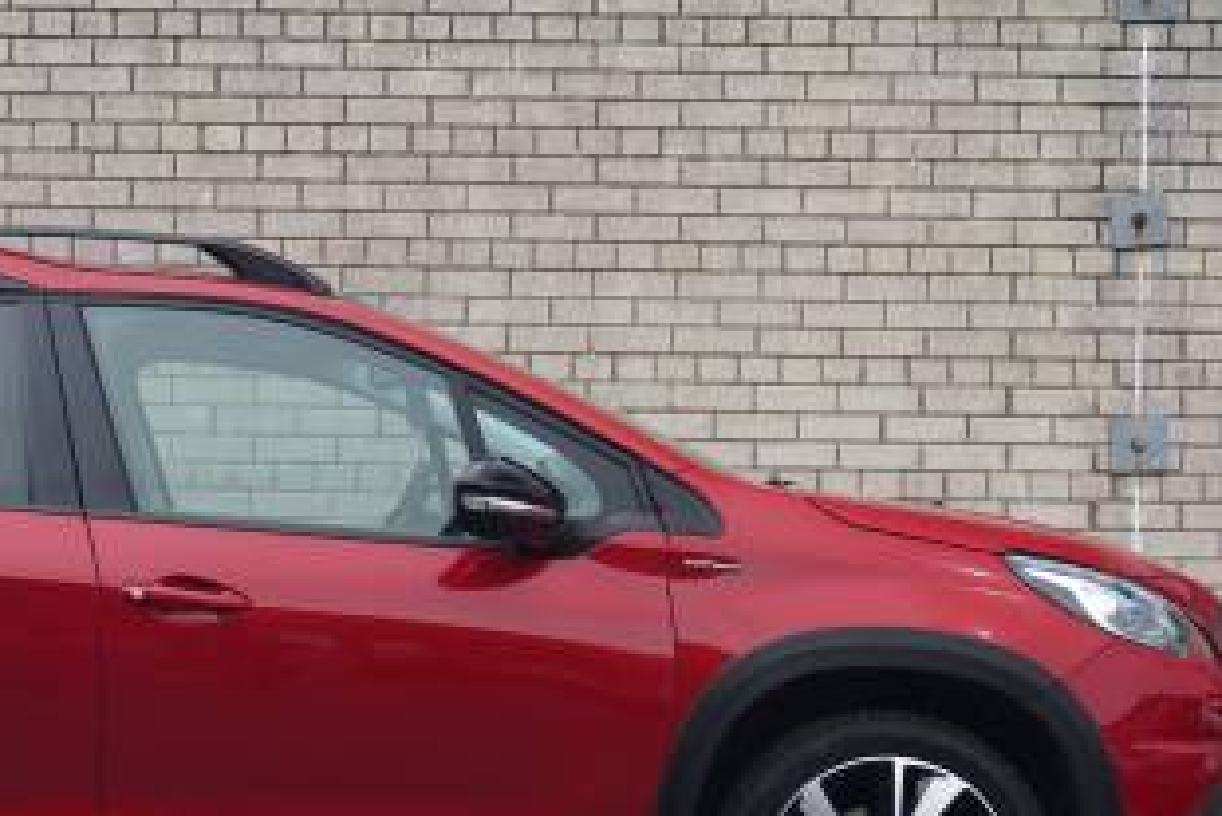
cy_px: 615
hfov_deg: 20.2
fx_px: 3362
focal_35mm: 99
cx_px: 154
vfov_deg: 13.8
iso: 200
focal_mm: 32
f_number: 5.6
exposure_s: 1/160
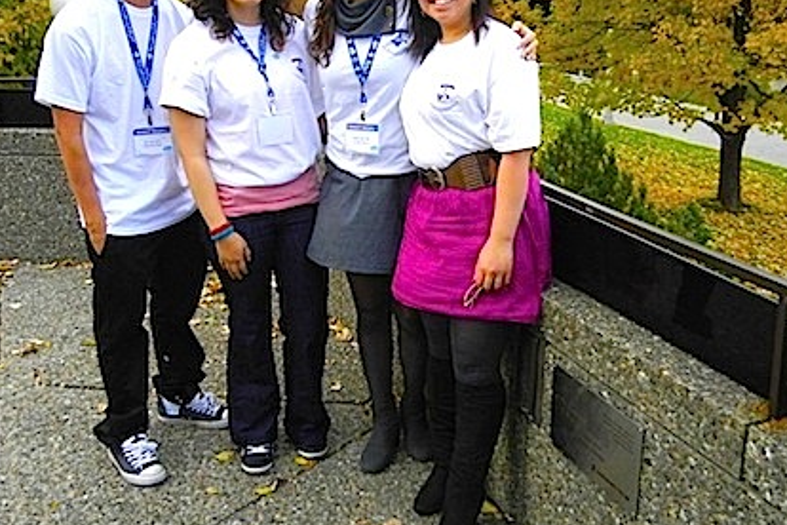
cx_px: 380
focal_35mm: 43
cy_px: 190
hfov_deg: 45.4
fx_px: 940
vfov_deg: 31.0
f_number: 7
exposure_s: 1/306
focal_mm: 5.4
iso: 800
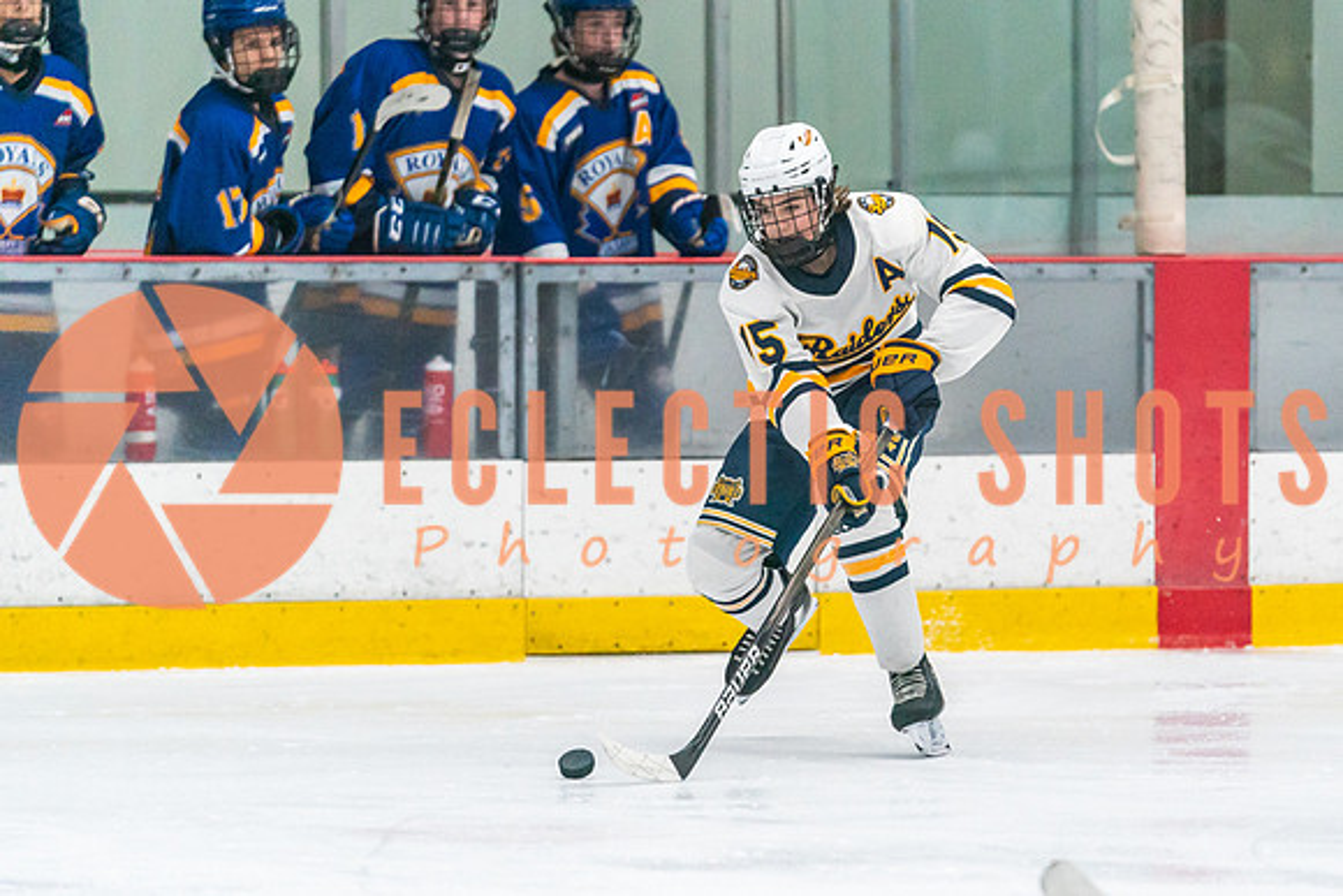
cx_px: 811
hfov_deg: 6.3
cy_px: 427
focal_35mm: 325
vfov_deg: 4.2
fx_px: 12131
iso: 3200
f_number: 2.8
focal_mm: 200
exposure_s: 1/1250
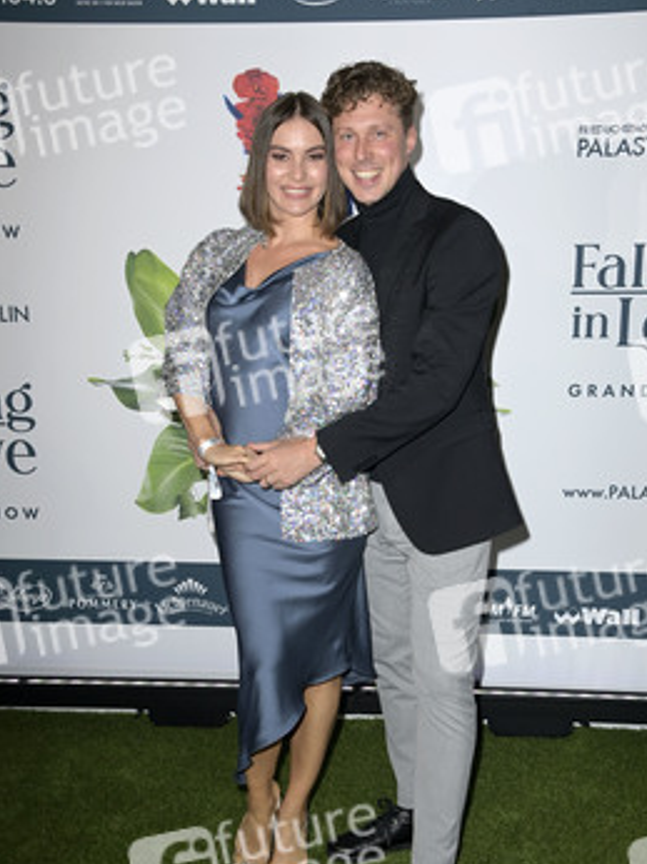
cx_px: 330
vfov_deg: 38.1
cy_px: 489
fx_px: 1248
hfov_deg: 29.1
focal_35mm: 50
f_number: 6.3
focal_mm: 45
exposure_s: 1/250
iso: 640
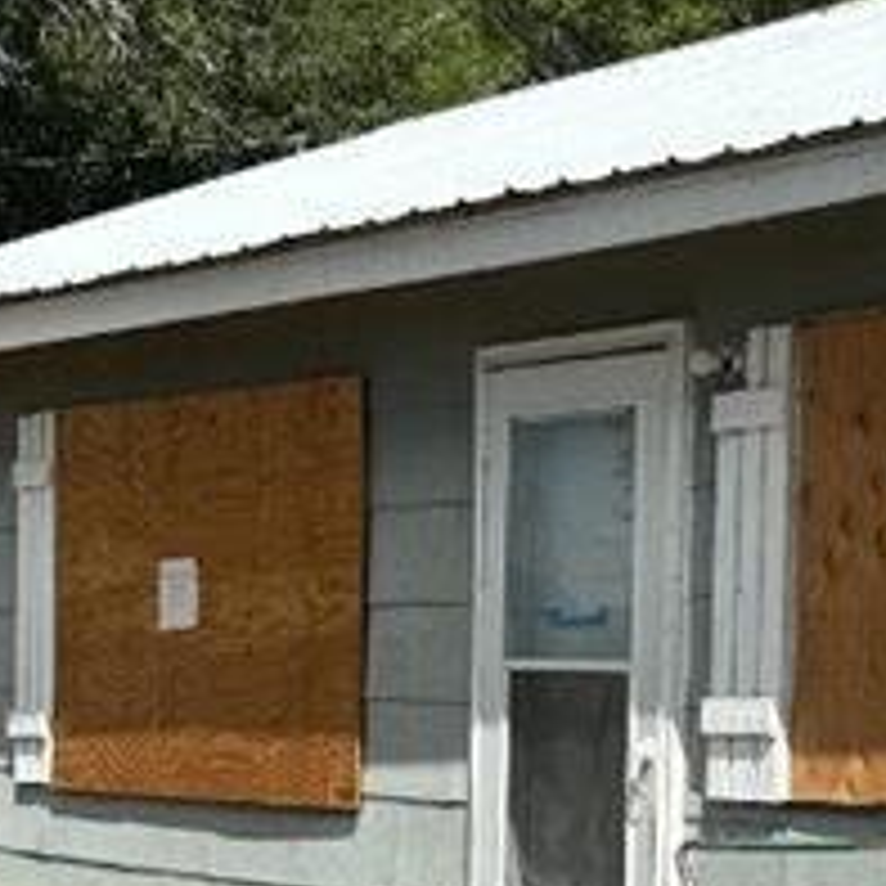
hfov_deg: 15.0
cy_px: 702
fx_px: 3185
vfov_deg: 15.7
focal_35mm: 110
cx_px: 1223
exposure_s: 1/8197
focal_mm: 6.9
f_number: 1.8
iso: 80
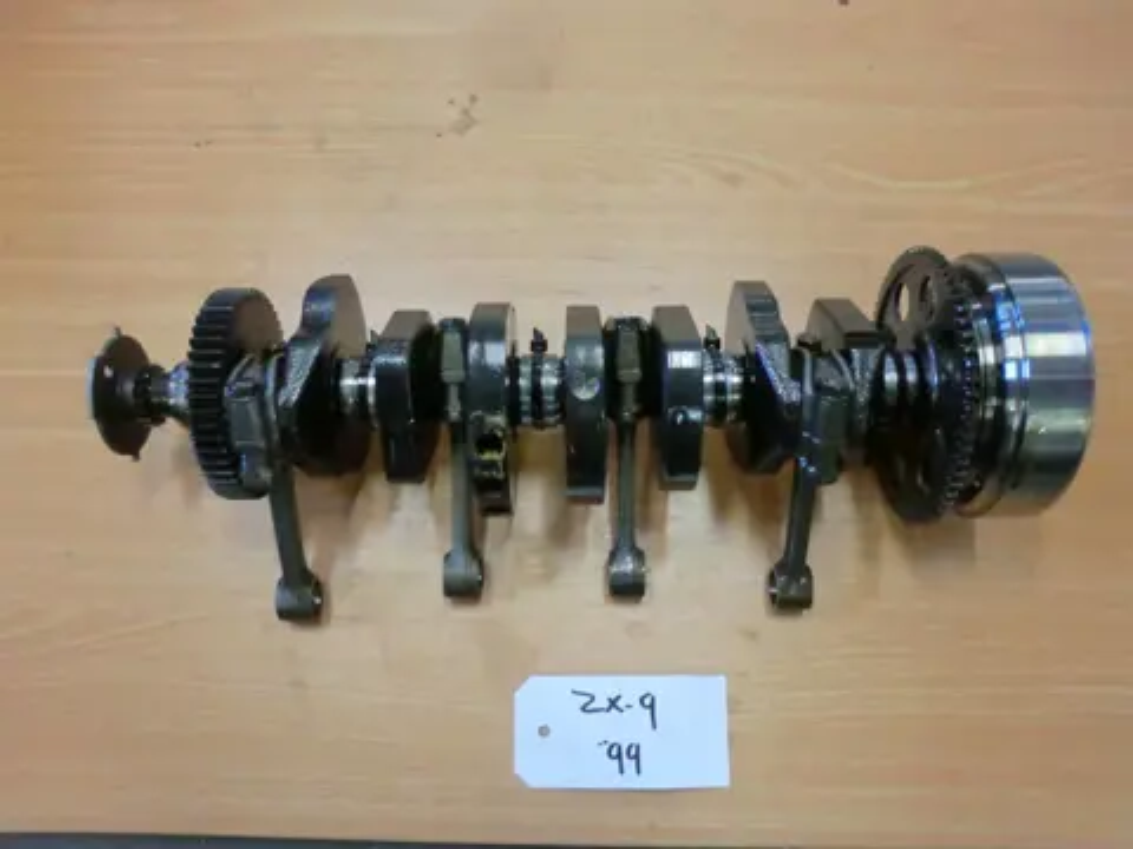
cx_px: 566
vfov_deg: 51.4
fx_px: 884
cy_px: 424
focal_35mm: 27
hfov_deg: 65.3
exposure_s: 1/60
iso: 500
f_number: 3.2
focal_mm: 4.9
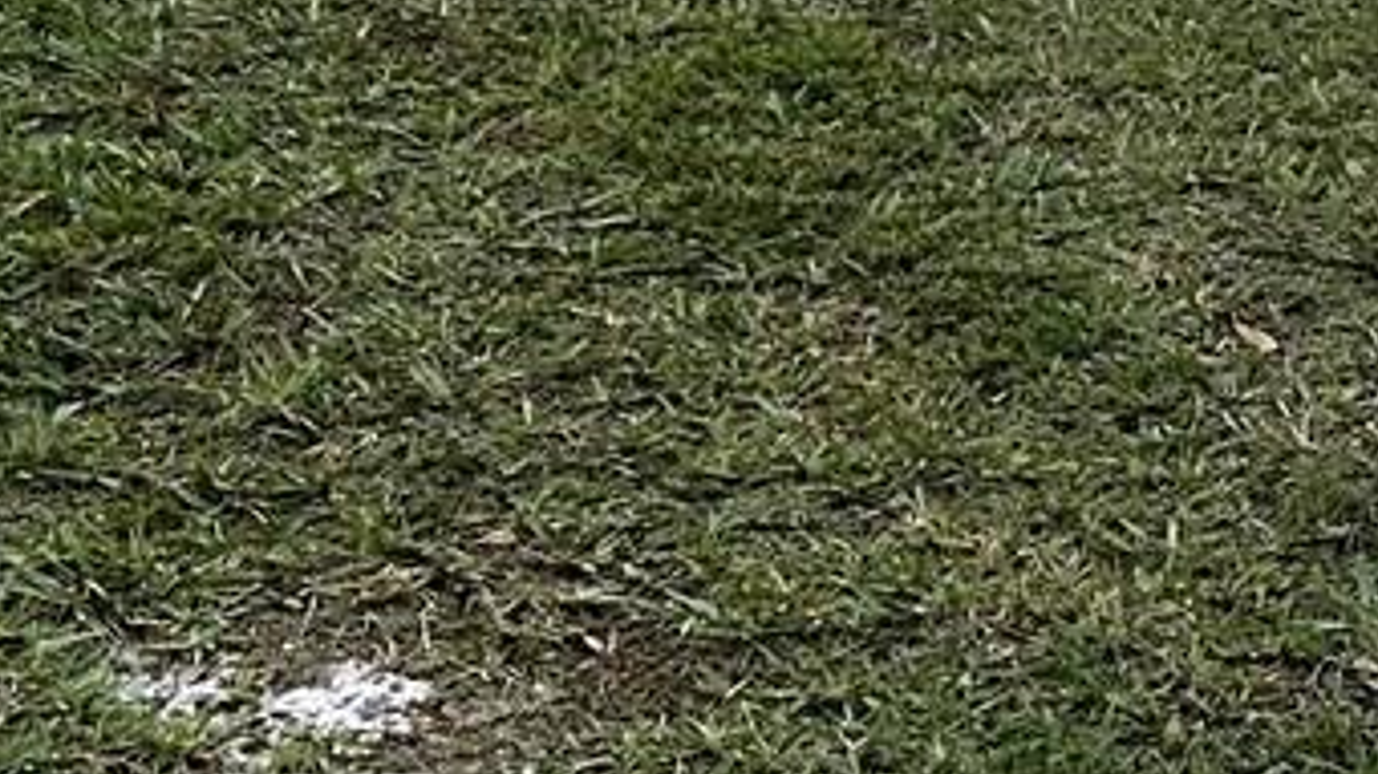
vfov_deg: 9.6
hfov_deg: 15.5
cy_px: -385
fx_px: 4493
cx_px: 2294
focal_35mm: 123
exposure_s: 1/2252
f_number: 1.78
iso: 80
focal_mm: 6.86
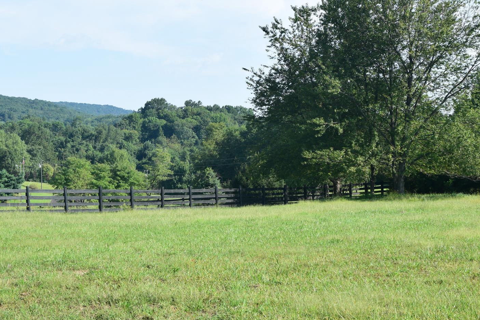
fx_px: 1023
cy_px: 103
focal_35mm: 77
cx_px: 251
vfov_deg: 17.7
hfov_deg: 26.4
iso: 400
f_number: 11
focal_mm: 35
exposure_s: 1/400
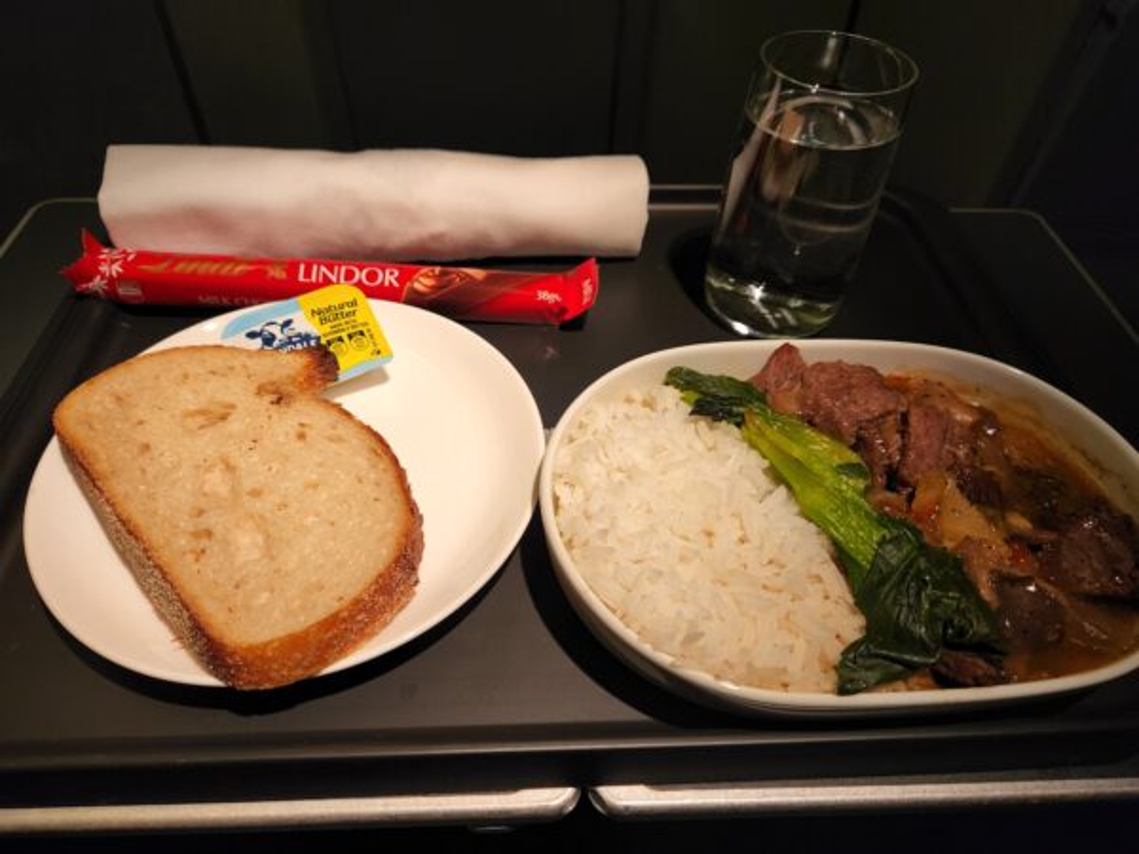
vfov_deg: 58.9
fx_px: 757
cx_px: 570
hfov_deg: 73.9
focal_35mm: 23
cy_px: 427
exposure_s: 1/54
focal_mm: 5.4
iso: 100
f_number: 1.8
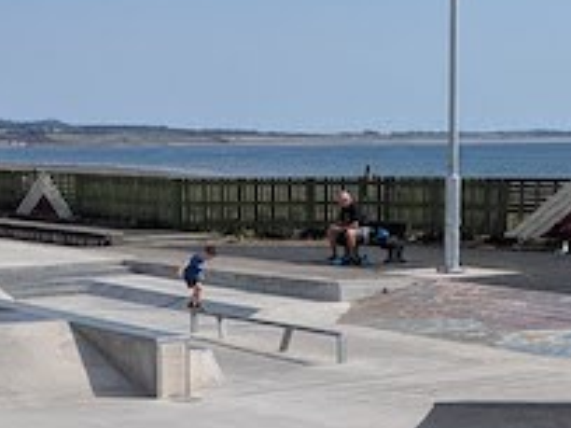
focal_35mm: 106
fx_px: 1748
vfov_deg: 13.5
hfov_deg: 18.5
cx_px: 347
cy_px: 532
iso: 62
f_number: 1.73
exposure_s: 1/4673
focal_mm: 4.38
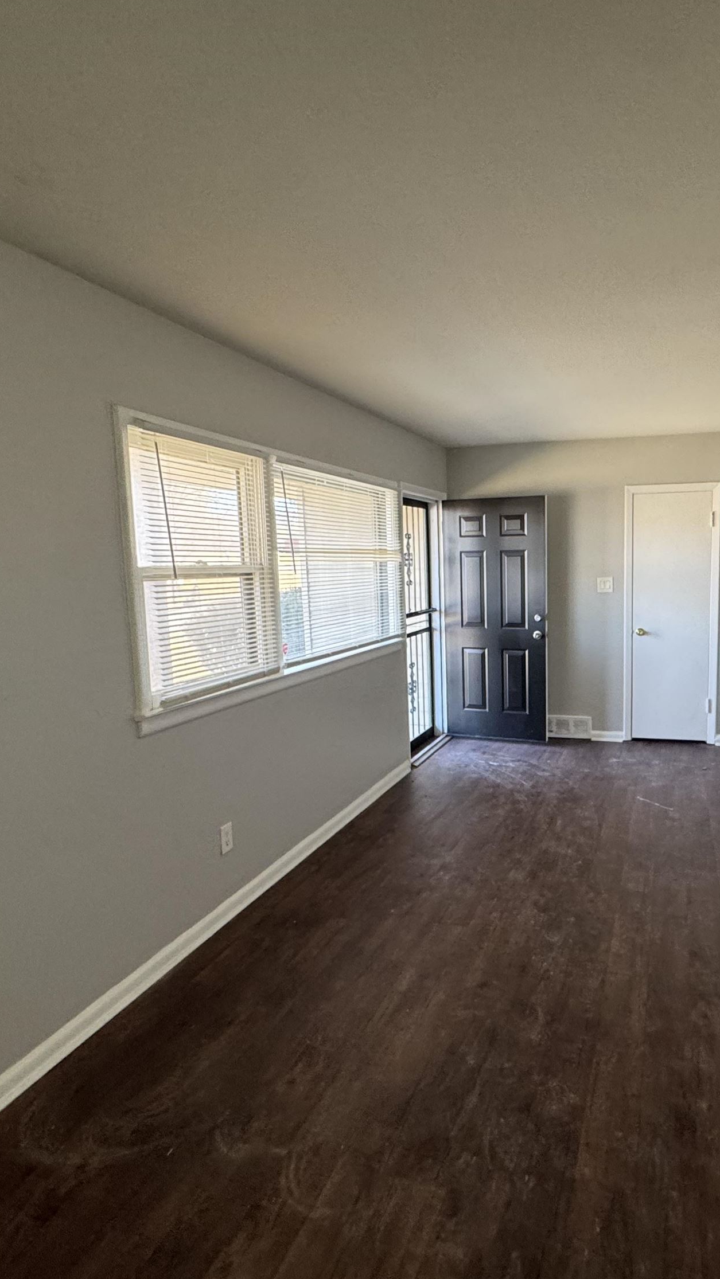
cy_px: 652
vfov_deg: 83.8
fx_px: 713
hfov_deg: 52.4
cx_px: 489
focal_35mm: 21
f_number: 2.2
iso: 250
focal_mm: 2.22
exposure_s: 1/120
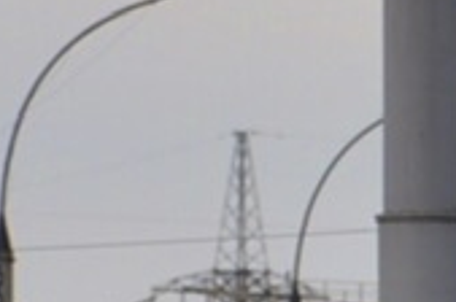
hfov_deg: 1.7
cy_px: 553
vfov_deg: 1.1
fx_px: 15080
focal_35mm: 1193
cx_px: 1395
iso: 200
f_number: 5.6
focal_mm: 105
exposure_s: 1/250
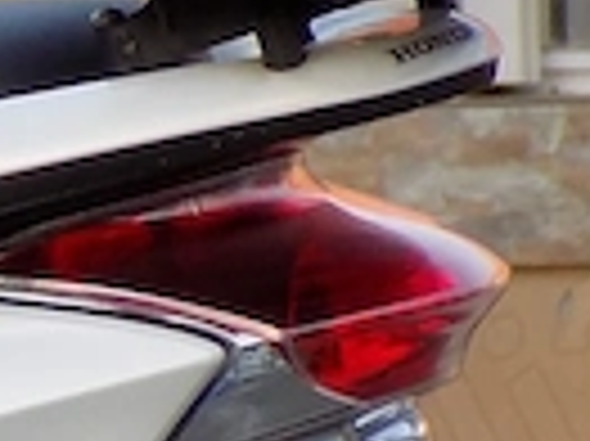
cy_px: 490
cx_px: -1018
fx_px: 15326
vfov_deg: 1.6
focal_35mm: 900
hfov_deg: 2.2
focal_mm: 20.9
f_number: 4.8
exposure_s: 1/40
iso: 80
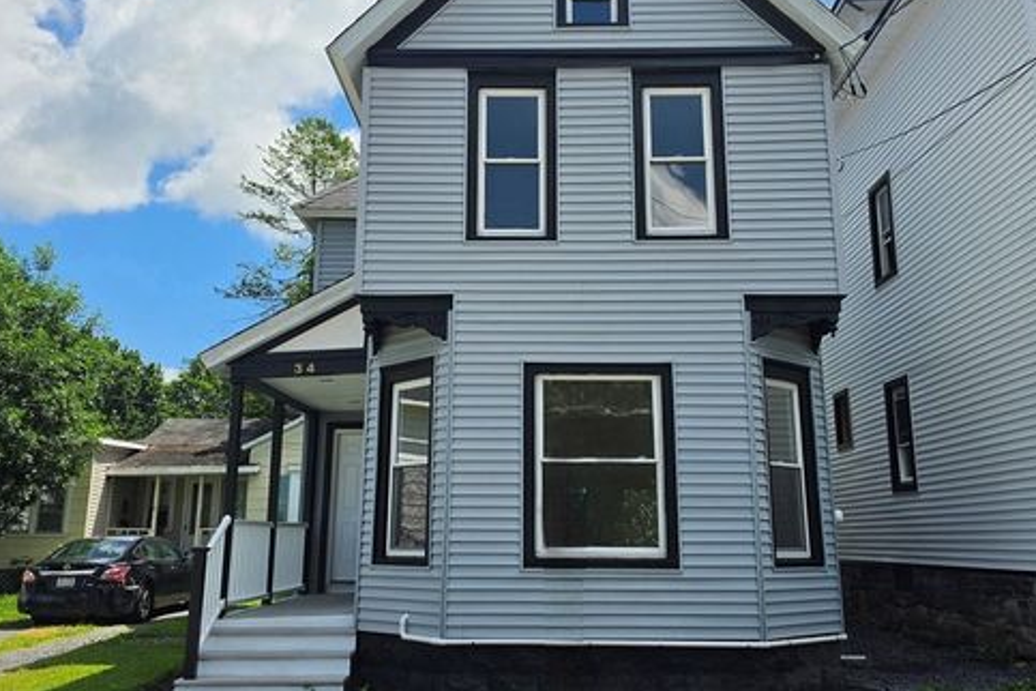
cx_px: 519
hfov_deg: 57.2
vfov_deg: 39.8
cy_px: 276
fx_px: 950
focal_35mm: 33
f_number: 1.4
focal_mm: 6.5
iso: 50
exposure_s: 1/10000
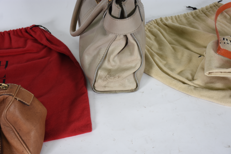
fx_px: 327
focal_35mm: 51
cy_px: 77
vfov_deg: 26.5
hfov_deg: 38.9
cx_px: 116
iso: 200
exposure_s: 1/60
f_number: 5
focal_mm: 34
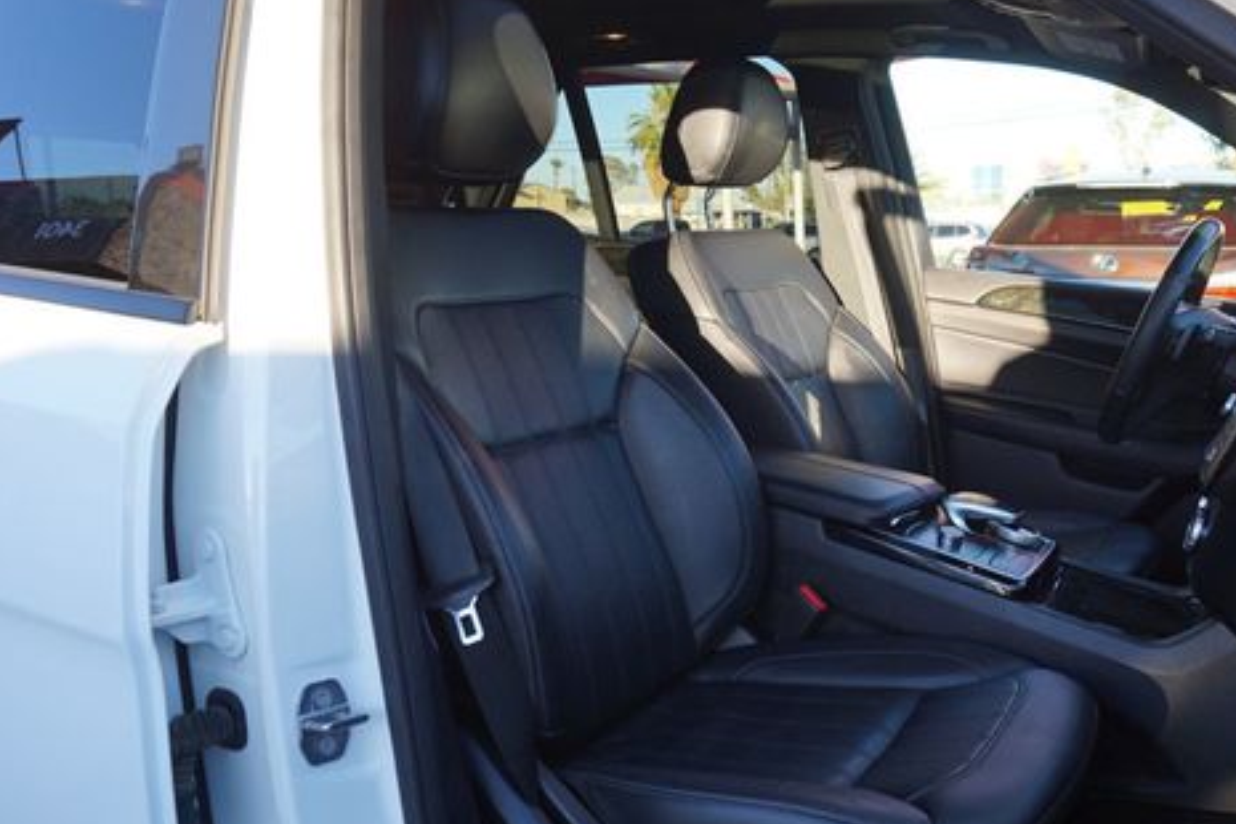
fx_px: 1133
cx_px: 758
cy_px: 455
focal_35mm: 33
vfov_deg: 39.9
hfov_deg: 56.7
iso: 100
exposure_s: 1/80
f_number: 5
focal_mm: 16
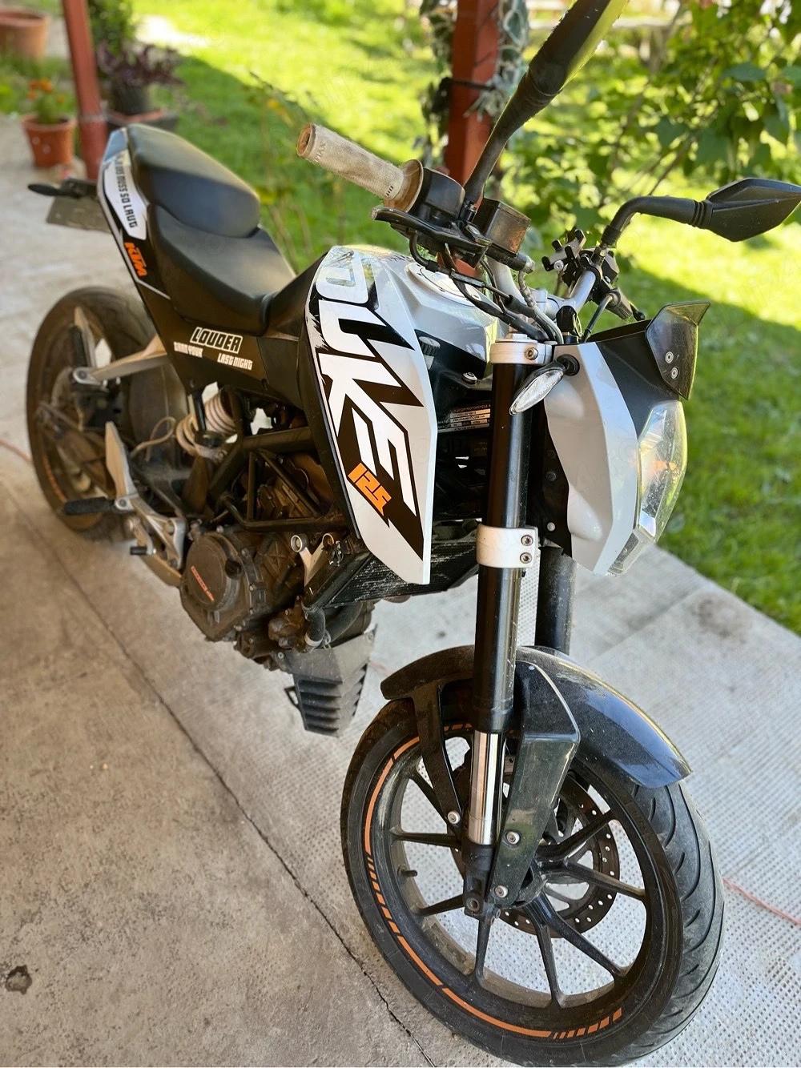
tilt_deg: -38.6
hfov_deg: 53.0
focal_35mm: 26
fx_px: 802
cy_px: 534
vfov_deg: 67.3
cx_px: 400
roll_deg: -2.4
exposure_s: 1/122
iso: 40
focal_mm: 5.1
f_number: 1.6
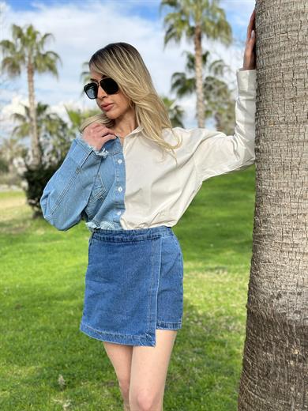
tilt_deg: -6.0
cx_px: 154
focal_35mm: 48
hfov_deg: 30.3
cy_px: 206
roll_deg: +3.9
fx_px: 569
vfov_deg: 39.7
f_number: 1.78
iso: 80
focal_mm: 6.86
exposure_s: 1/1848
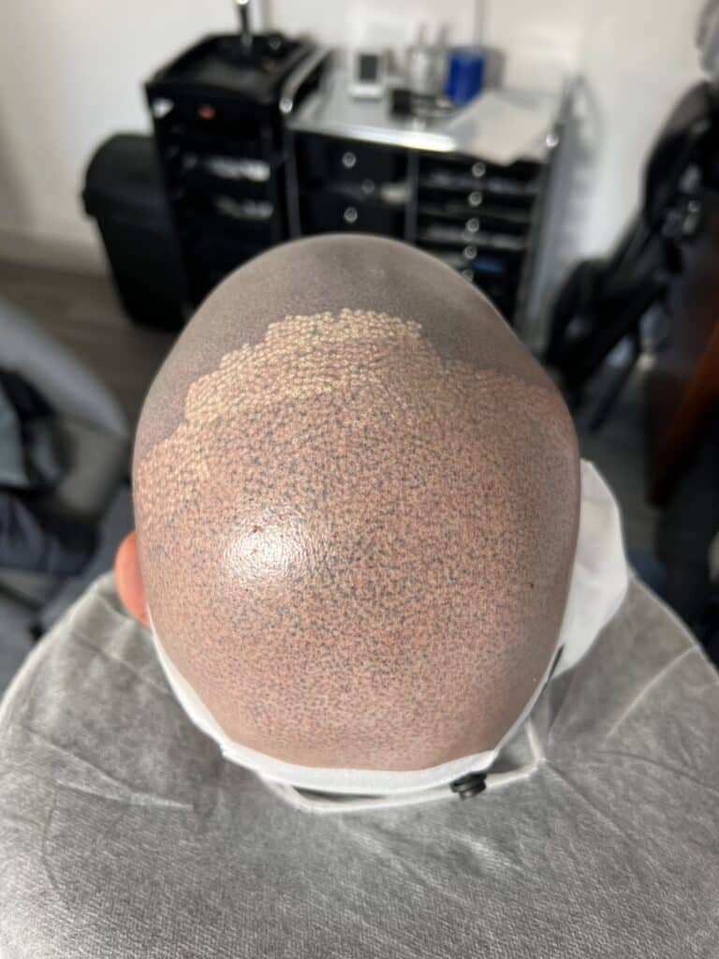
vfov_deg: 67.3
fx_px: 720
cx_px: 360
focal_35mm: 26
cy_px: 480
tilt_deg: -46.8
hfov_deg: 53.1
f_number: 1.5
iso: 125
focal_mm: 5.7
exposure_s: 1/104
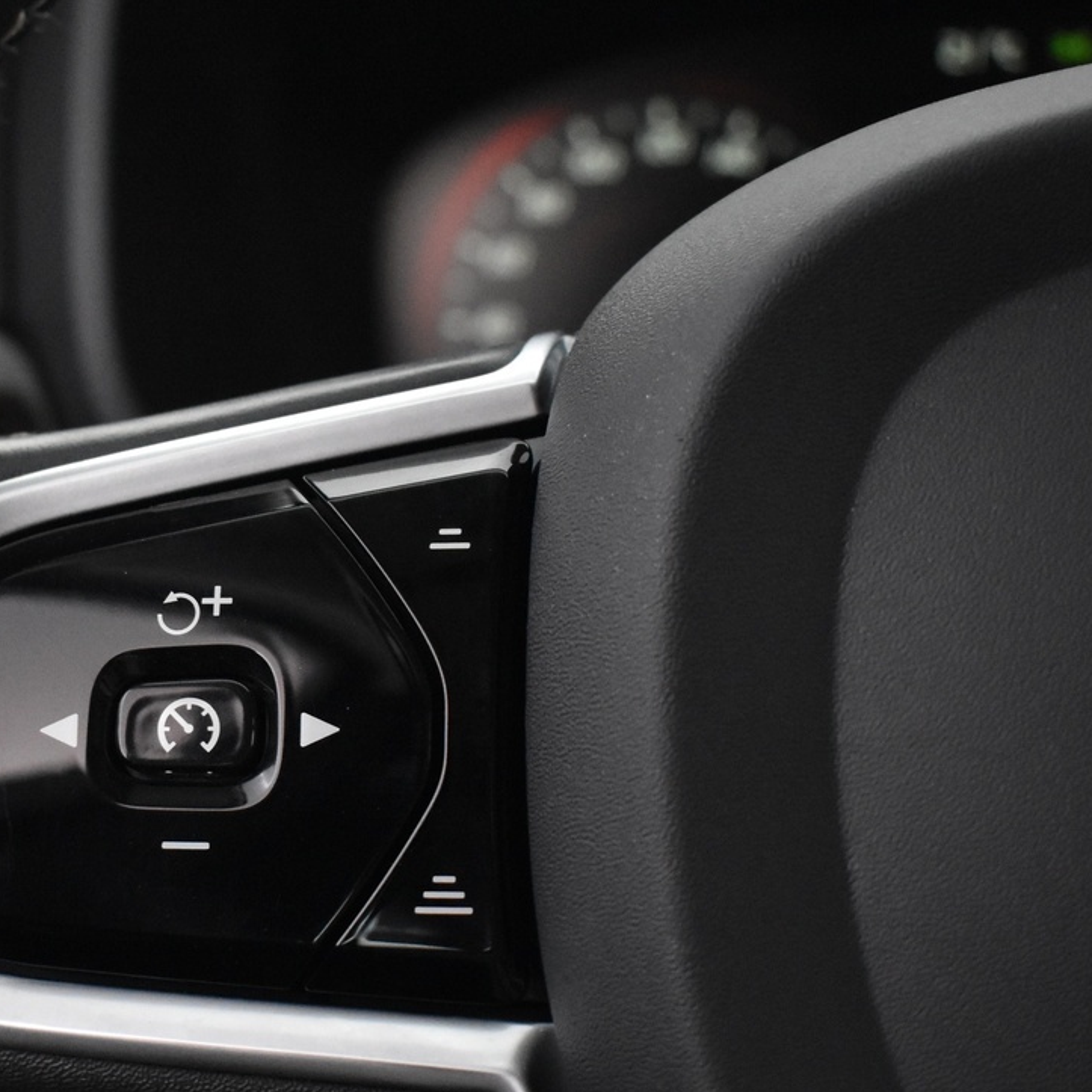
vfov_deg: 21.6
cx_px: 190
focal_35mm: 80
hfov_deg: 21.3
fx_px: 2855
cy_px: 731
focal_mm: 28
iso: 3200
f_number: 4.2
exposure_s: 1/40
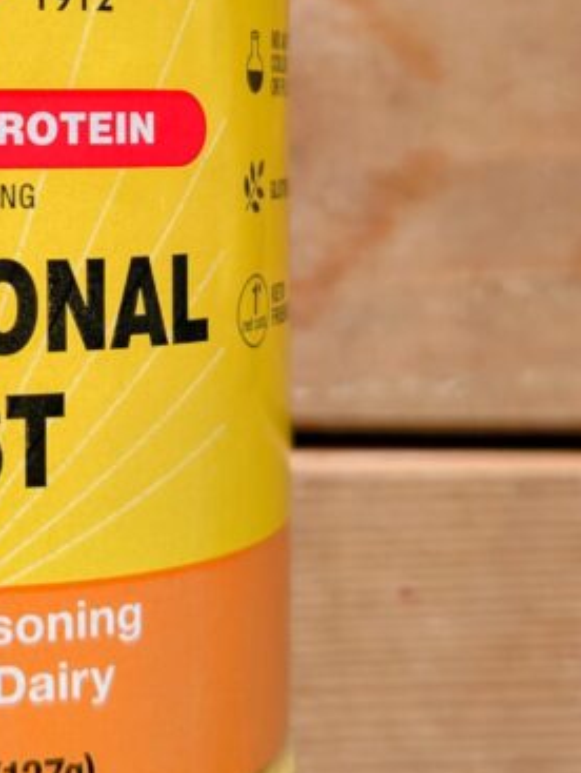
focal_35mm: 67
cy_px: 145
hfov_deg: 21.1
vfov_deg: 28.3
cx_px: -16
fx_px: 1497
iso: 21
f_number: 1.68
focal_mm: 6.9
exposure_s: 1/145
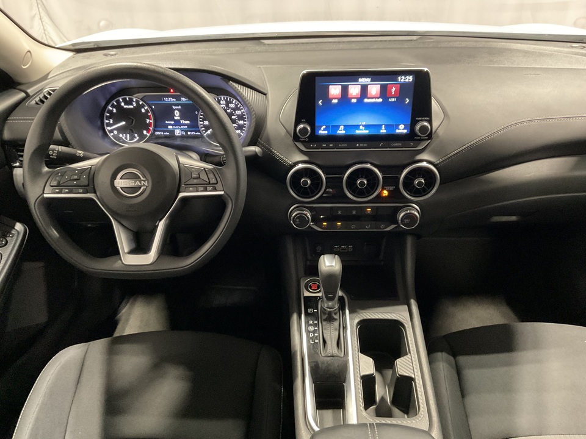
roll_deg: +0.8
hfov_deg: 61.7
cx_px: 293
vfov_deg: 48.2
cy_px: 220
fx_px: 491
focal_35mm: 29
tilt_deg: -33.3
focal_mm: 3
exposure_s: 1/30
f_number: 1.8
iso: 500
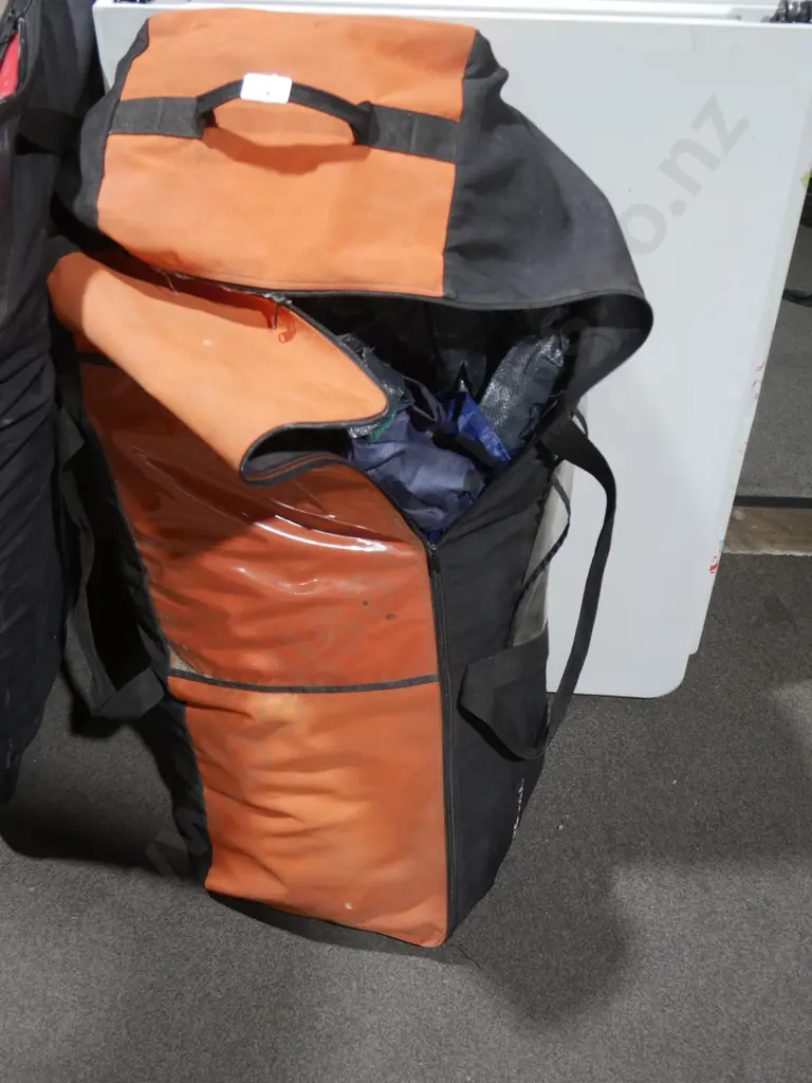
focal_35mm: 38
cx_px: 406
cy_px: 542
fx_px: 1189
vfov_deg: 49.0
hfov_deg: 37.7
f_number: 4.1
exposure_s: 1/60
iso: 500
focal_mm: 19
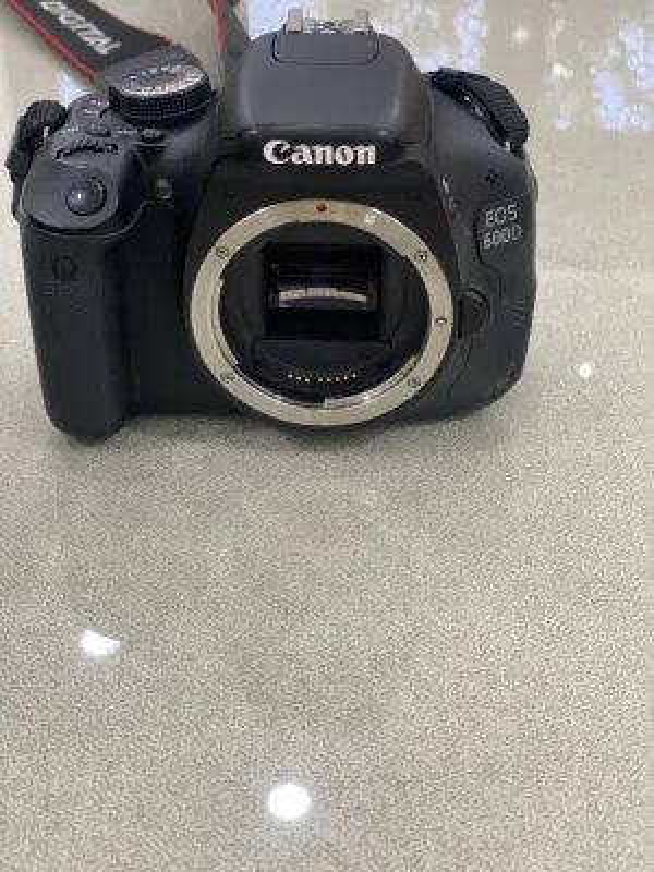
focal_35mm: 52
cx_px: 327
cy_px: 436
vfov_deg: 36.8
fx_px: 1310
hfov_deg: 28.0
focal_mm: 6
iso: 200
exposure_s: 1/100
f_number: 2
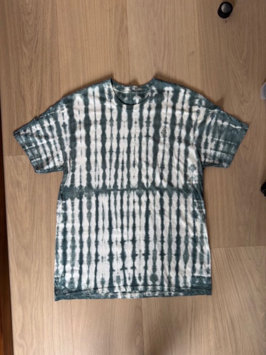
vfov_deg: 71.6
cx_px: 133
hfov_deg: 56.8
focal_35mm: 24
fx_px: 246
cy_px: 178
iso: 200
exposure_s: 1/107
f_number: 1.78
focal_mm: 6.76
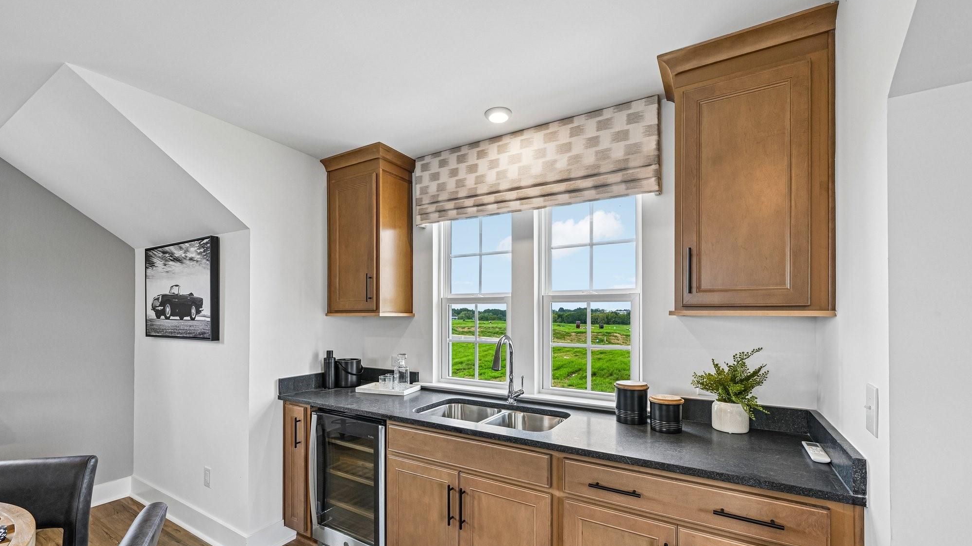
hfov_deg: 103.0
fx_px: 387
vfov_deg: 70.1
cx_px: 490
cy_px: 317
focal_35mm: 15
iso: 110
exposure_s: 1/15
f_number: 8
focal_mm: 14
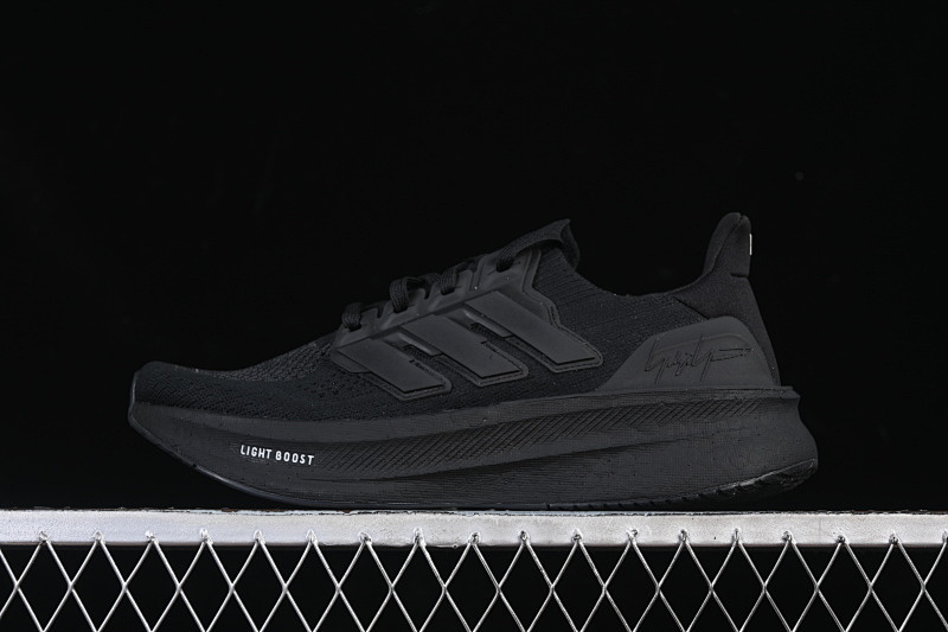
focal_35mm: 75
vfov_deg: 18.2
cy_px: 316
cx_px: 474
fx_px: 1974
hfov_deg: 27.0
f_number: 6.3
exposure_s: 1/50
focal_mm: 50
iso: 160
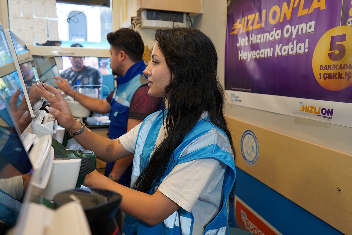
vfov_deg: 45.0
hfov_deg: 63.7
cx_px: 176
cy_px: 118
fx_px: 284
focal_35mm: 29
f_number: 4
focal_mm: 29
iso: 1000
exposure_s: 1/160
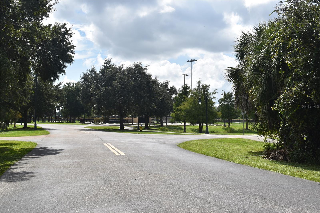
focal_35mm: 46
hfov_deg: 42.3
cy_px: 106
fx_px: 413
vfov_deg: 28.9
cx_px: 160
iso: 100
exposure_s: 1/400
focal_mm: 31
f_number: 10
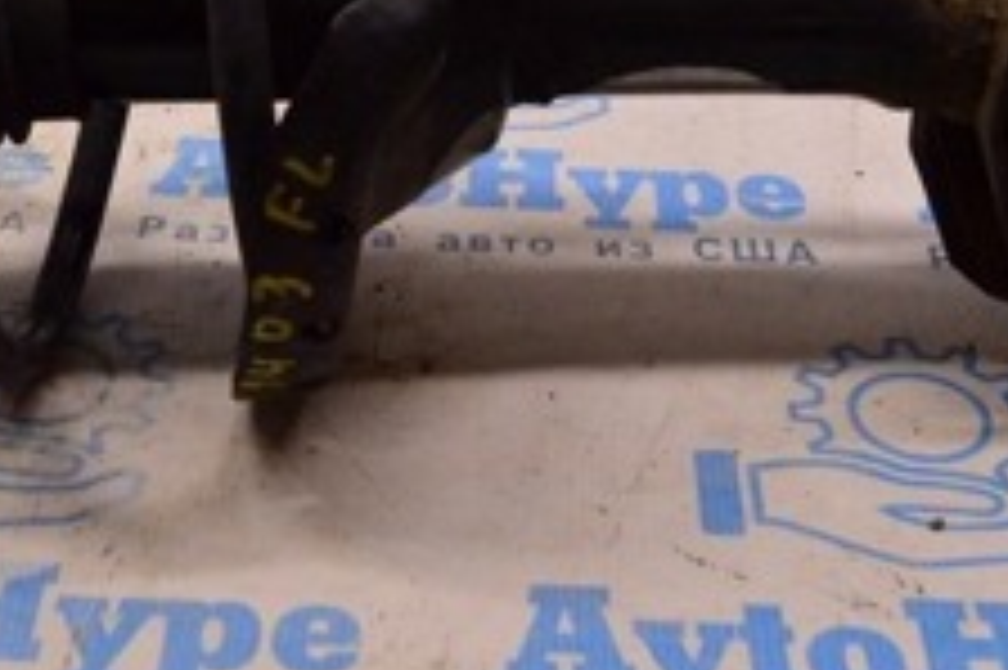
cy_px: 43
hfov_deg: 26.2
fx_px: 2154
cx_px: 374
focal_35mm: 77
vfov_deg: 17.4
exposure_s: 1/400
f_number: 4
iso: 1600
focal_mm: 18
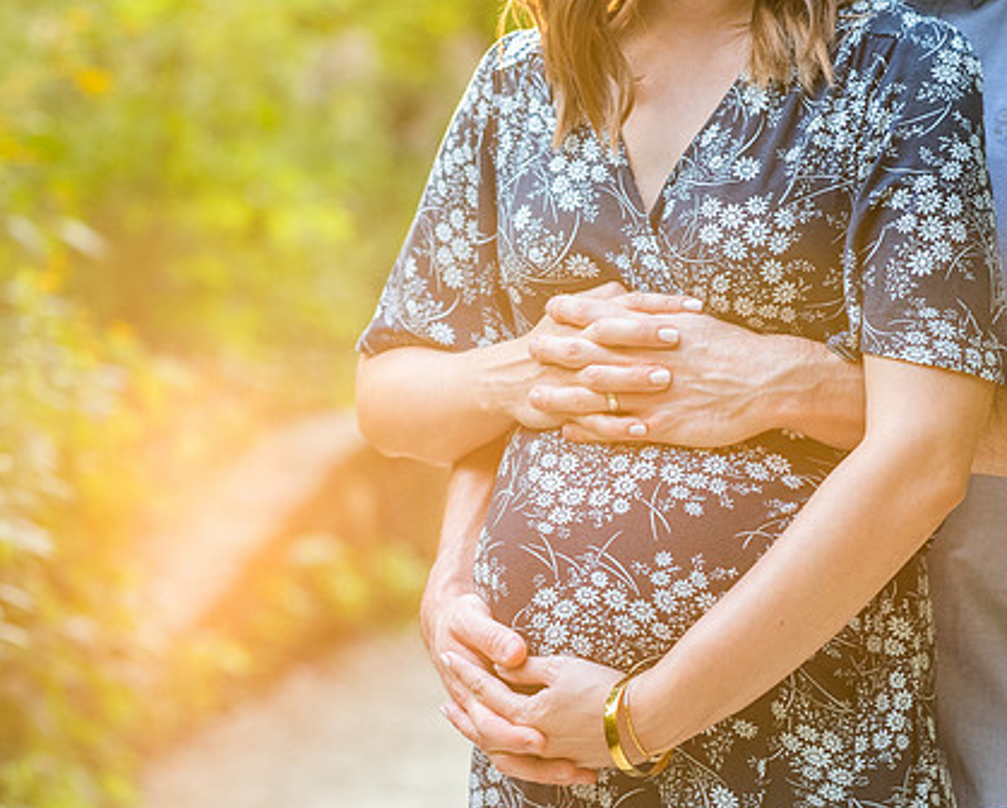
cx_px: 559
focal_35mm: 127
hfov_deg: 15.1
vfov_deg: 12.2
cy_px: 493
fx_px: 3789
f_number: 3.2
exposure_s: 1/400
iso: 1000
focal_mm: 85
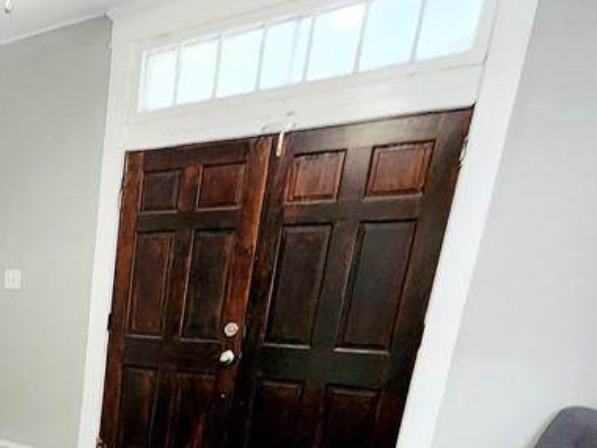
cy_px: 473
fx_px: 604
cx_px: -148
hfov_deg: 37.2
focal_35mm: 35
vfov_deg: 35.7
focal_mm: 2.2
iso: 400
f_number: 2.2
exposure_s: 1/30
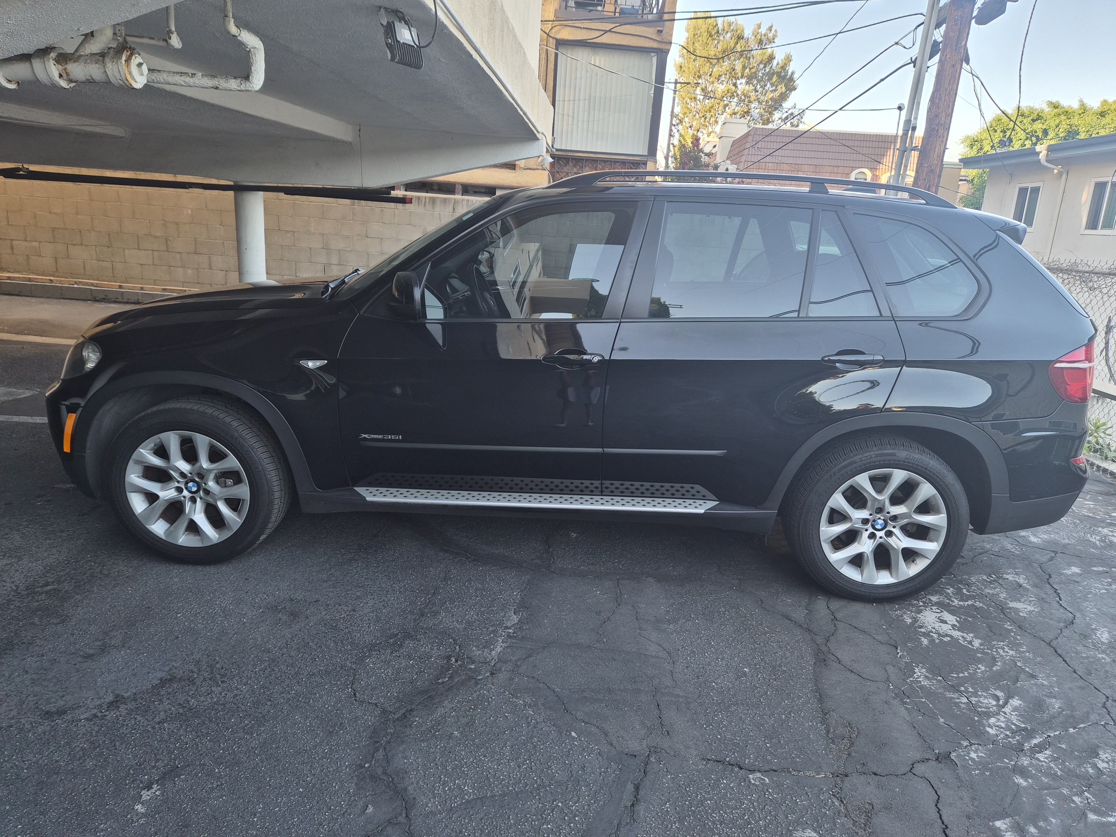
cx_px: 558
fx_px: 742
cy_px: 418
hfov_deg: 73.9
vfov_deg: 58.9
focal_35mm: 23
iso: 64
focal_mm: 5.4
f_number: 1.8
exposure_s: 1/180
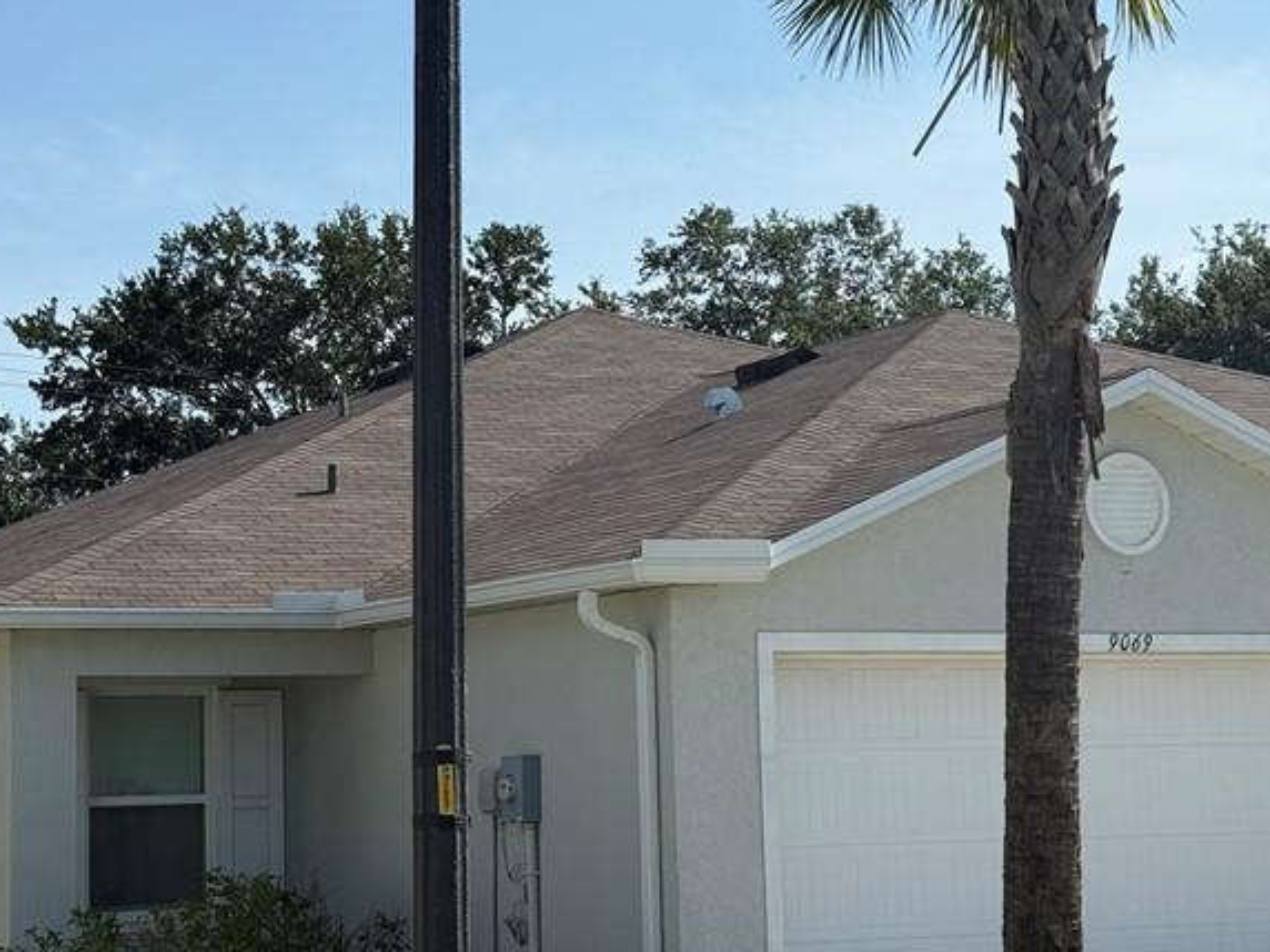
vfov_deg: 17.2
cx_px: 575
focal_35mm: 86
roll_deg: +0.9
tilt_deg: +5.7
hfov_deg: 22.8
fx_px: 3155
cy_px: 455
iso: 80
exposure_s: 1/7143
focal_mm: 6.76
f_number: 1.78
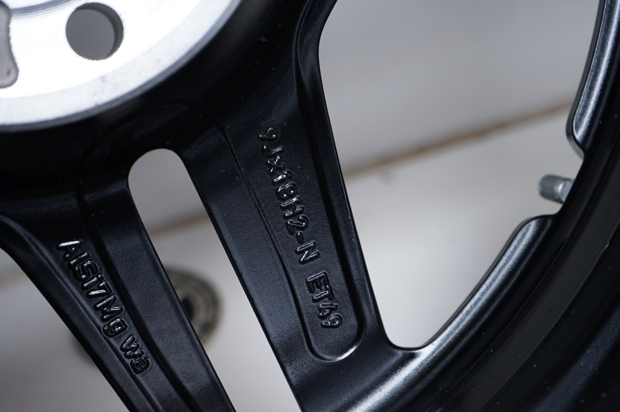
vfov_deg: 19.4
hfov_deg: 28.9
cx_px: 310
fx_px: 1205
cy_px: 206
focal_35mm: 70
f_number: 7.1
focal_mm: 70
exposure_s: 1/125
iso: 250
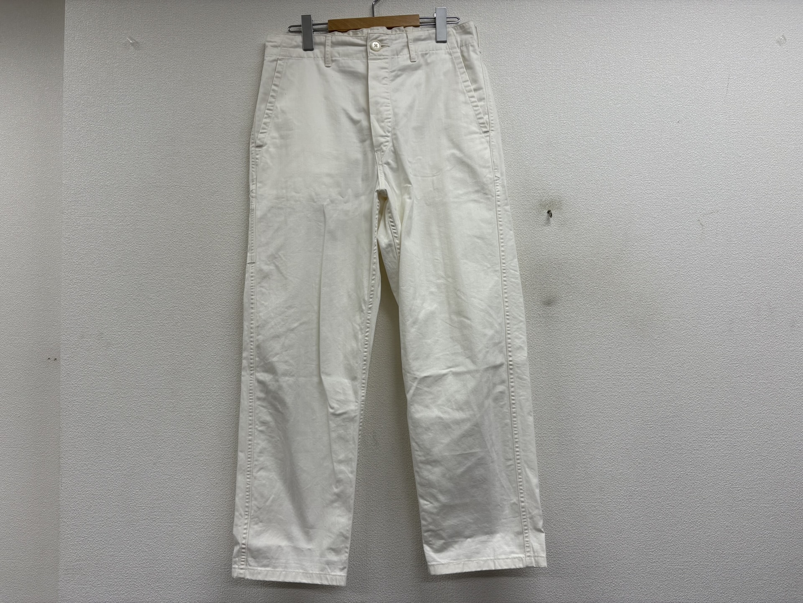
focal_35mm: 26
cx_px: 402
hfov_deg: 67.3
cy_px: 302
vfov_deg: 53.1
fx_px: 603
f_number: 1.6
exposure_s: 1/122
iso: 40
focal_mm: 5.96
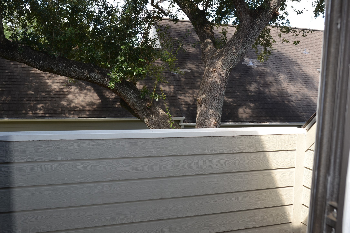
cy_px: 116
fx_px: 292
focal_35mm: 30
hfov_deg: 61.9
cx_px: 175
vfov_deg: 43.6
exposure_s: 1/160
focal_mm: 20
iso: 100
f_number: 4
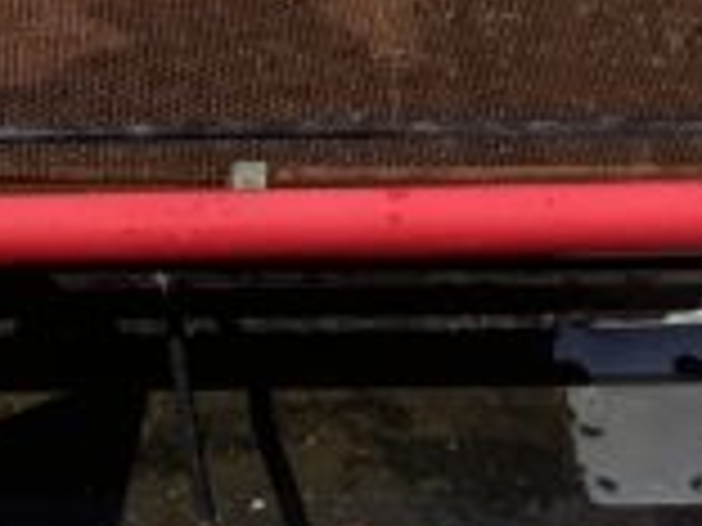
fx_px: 3853
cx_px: -130
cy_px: 306
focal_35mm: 190
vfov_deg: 7.8
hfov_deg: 10.3
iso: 16
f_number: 1.8
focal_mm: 3
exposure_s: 1/2058
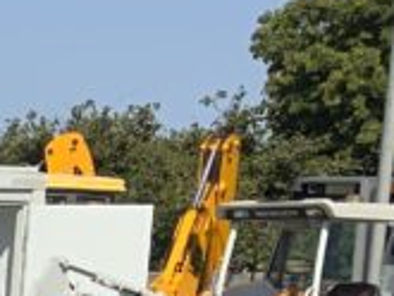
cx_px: -802
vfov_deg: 7.9
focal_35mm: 180
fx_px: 2050
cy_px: 618
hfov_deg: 8.9
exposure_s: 1/2227
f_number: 1.8
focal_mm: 3
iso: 16
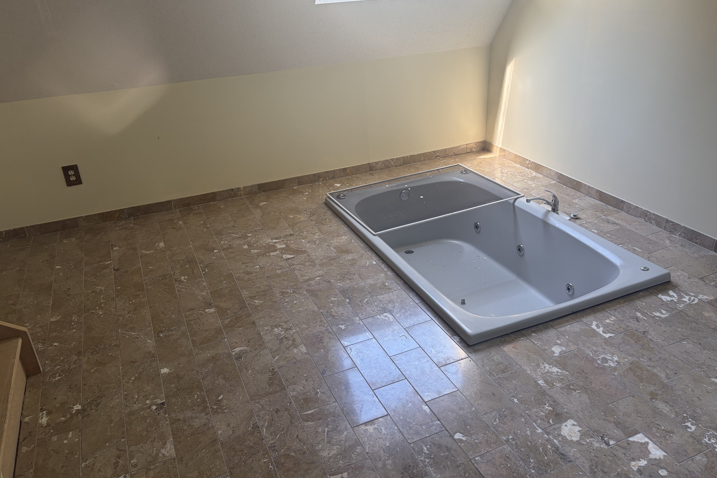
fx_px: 558
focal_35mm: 28
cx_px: 349
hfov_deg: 65.5
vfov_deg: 46.4
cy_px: 222
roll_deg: +3.6
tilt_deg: -25.0
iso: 80
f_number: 1.6
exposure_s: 1/122
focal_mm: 5.96
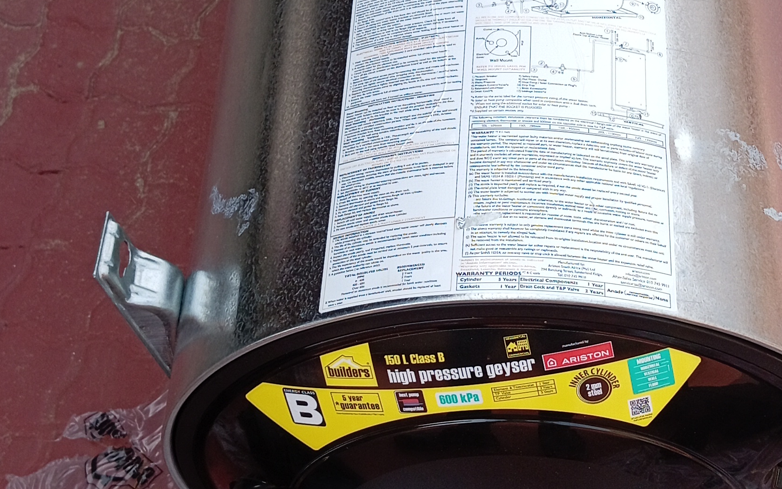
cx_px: 467
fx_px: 1492
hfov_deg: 29.3
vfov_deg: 18.6
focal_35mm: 70
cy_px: 173
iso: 100
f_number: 1.8
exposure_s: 1/265
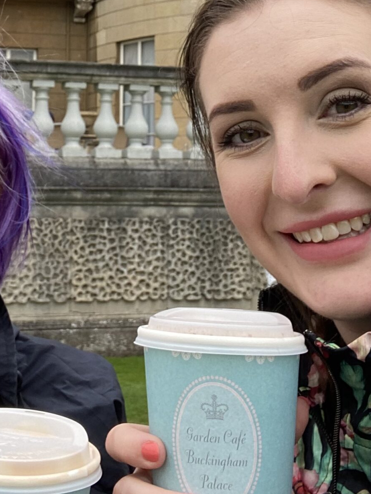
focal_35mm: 65
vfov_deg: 28.0
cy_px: -6
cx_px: 103
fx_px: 929
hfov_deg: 22.4
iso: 25
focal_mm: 2.71
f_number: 2.2
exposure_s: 1/311
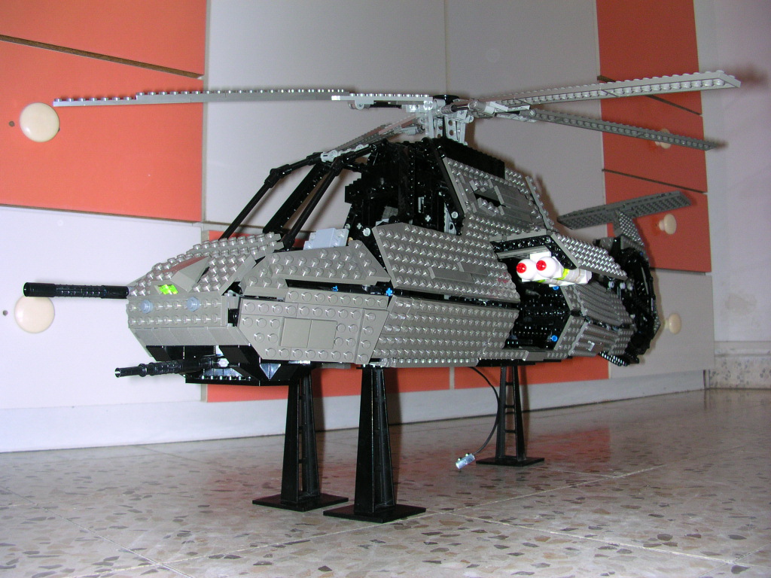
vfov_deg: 38.7
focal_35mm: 37
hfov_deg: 50.1
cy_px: 289
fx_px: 824
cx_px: 386
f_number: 2.7
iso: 100
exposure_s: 1/60
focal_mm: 5.6
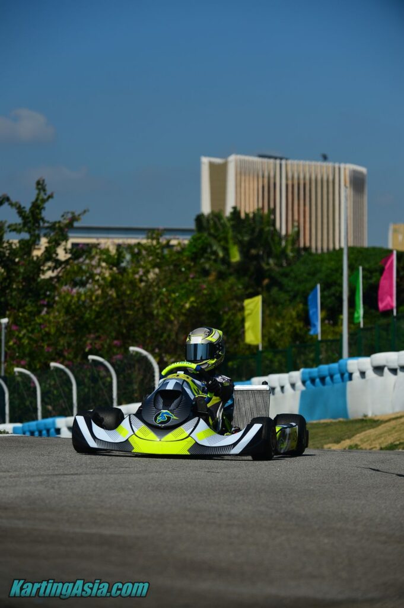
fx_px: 2360
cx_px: 202
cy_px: 304
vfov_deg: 14.7
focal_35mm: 140
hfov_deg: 9.8
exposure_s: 1/1600
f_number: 4
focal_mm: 140
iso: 100
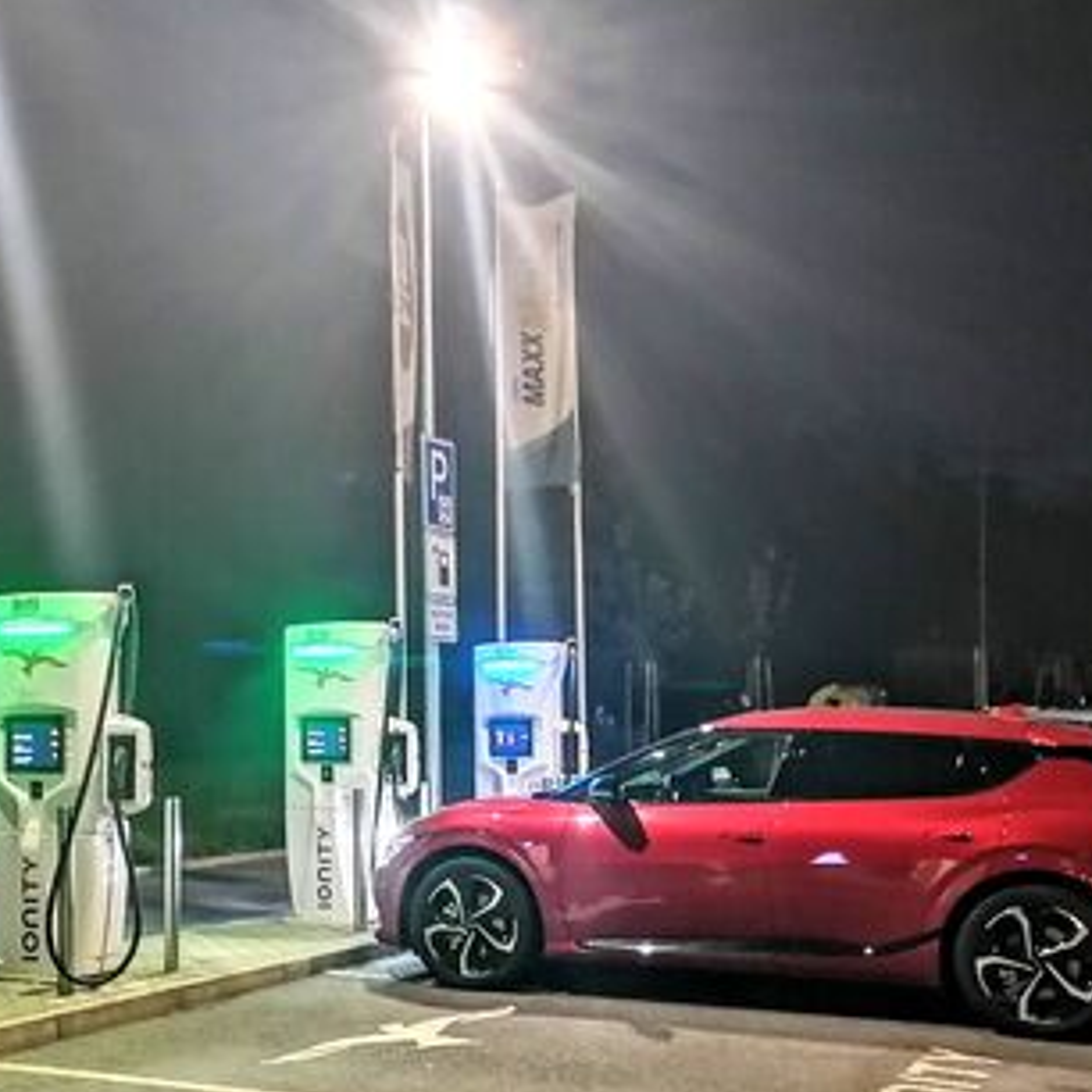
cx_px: 360
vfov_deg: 33.2
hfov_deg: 33.1
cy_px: 678
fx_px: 1820
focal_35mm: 51
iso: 640
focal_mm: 5.3
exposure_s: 4
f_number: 1.8
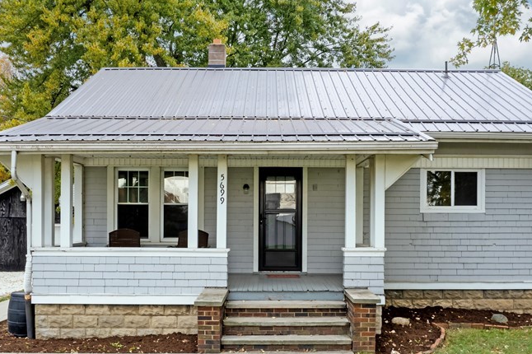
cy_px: 219
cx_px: 277
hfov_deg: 51.9
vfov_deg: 35.7
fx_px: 546
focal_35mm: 37
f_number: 2.8
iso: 100
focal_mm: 8.38
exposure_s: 1/320
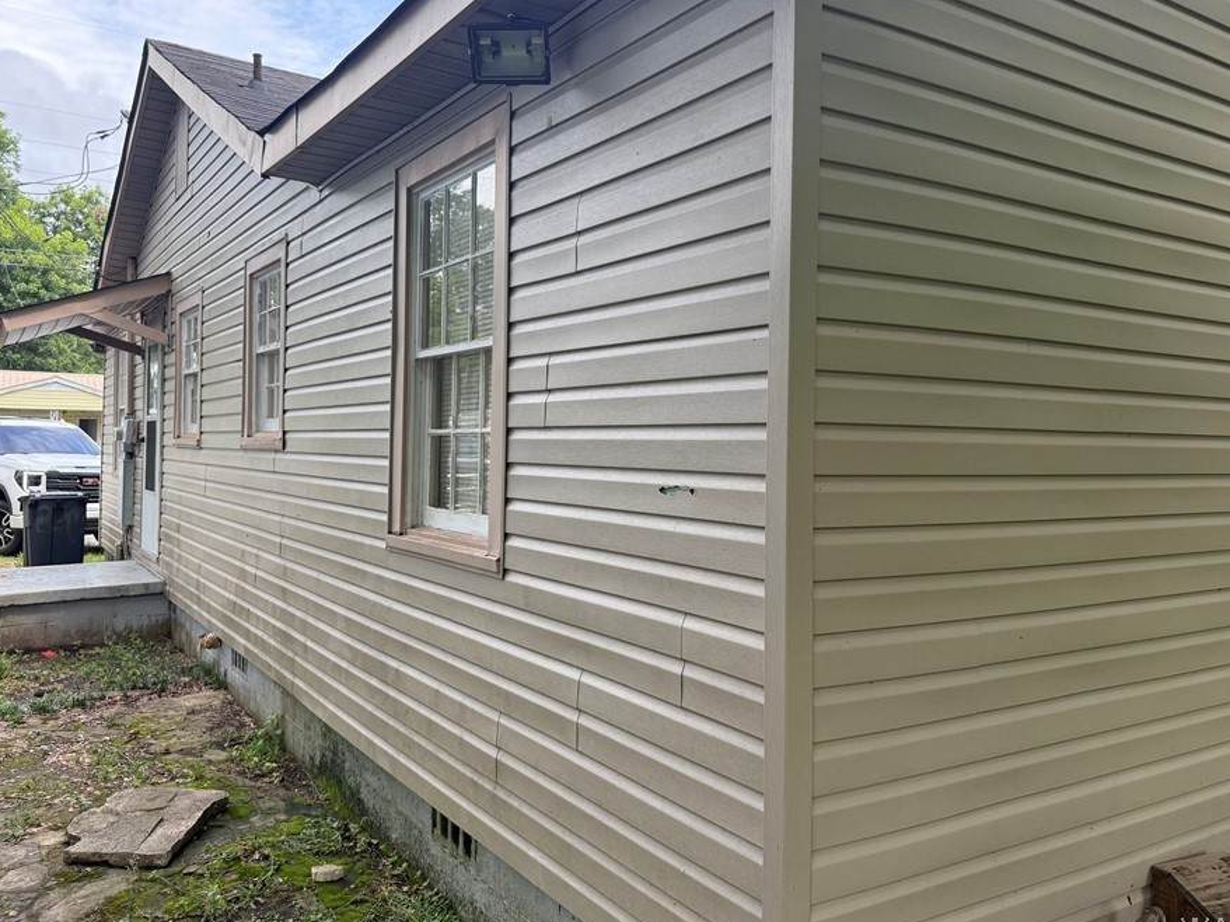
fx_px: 995
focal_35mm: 28
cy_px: 415
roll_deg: -1.2
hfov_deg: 63.4
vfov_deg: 49.6
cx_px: 584
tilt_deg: +0.4
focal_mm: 6.76
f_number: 1.78
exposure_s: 1/559
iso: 100
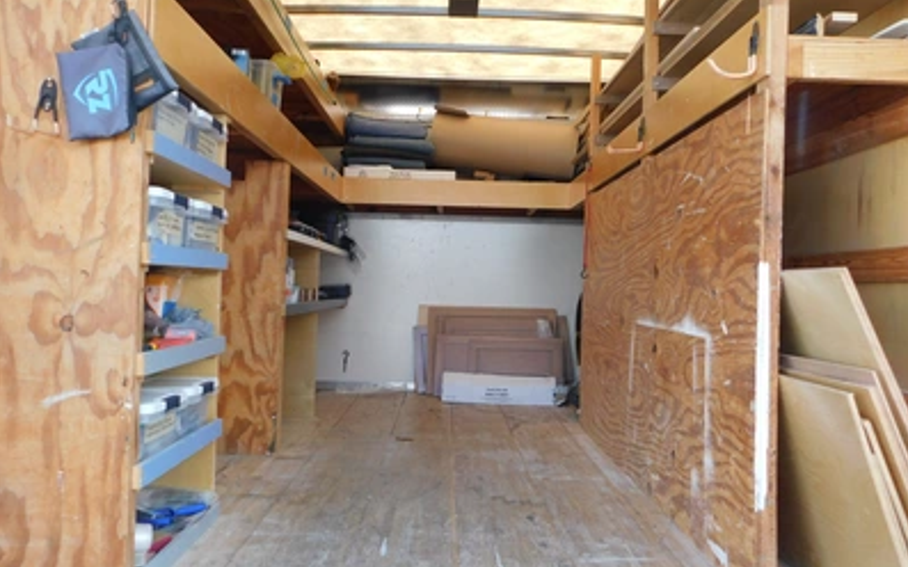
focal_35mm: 32
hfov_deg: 59.7
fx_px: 792
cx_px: 455
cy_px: 272
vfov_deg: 39.4
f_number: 3.2
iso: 125
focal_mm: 5.3
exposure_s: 1/160
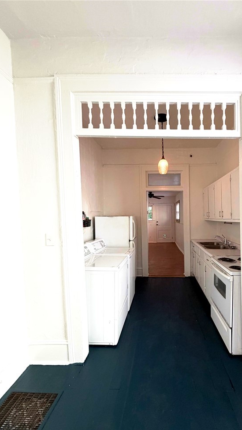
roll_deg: +2.4
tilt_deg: -1.6
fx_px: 183
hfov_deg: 65.6
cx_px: 157
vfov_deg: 99.3
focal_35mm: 16
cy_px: 225
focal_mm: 2.22
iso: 200
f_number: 2.2
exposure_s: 1/120
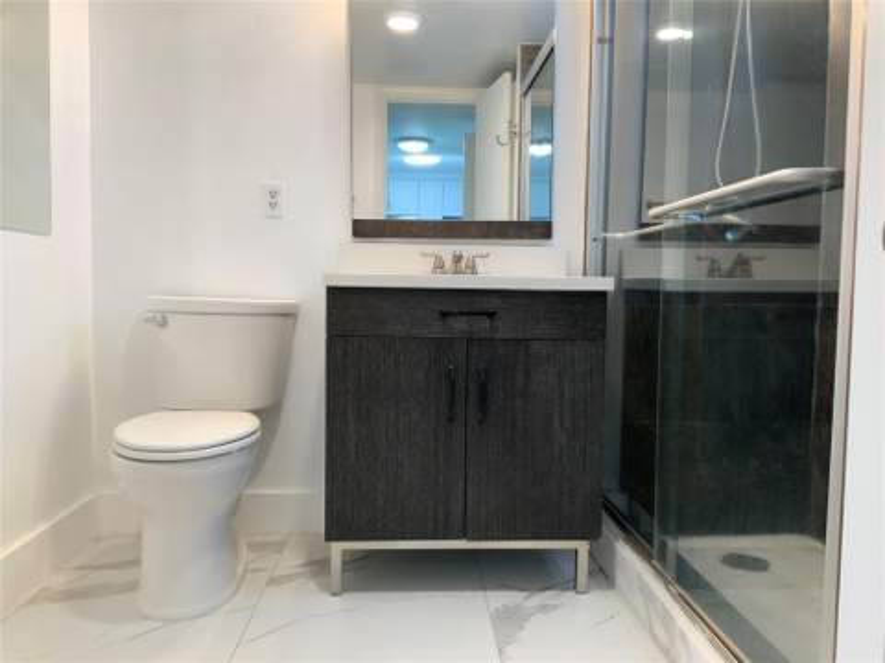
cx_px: 442
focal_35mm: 29
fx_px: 741
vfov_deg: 48.2
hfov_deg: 61.7
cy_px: 332
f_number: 1.8
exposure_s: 1/60
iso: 64
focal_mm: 3
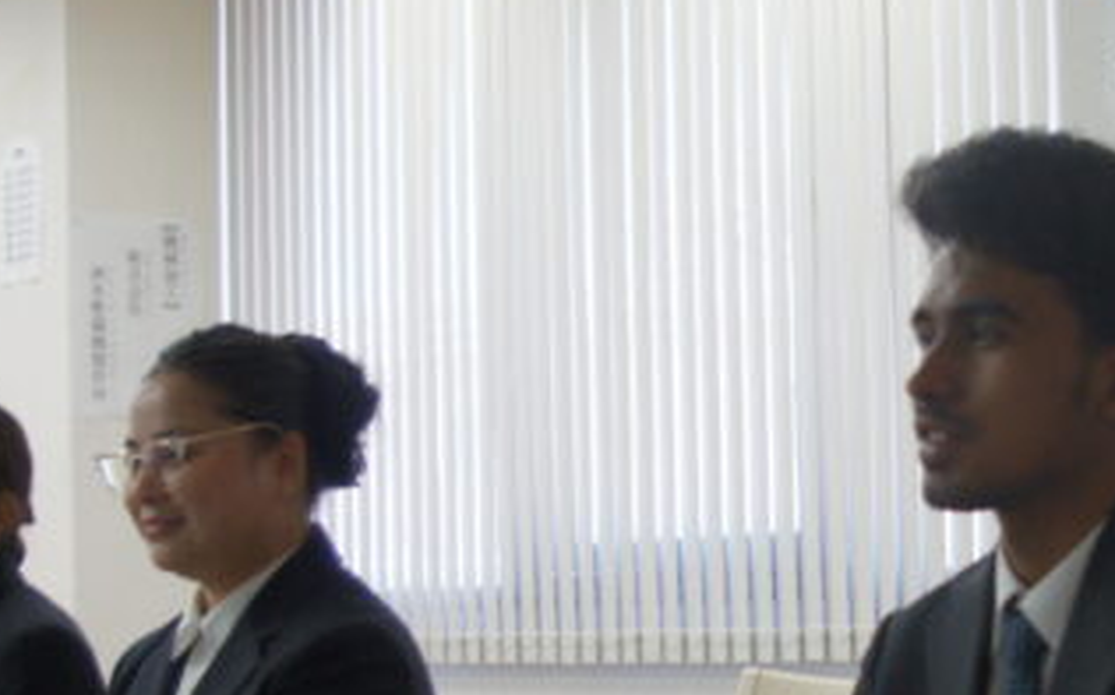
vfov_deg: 12.5
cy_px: 455
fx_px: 3158
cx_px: 960
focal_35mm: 104
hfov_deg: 19.7
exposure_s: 1/50
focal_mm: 28
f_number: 4
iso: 400
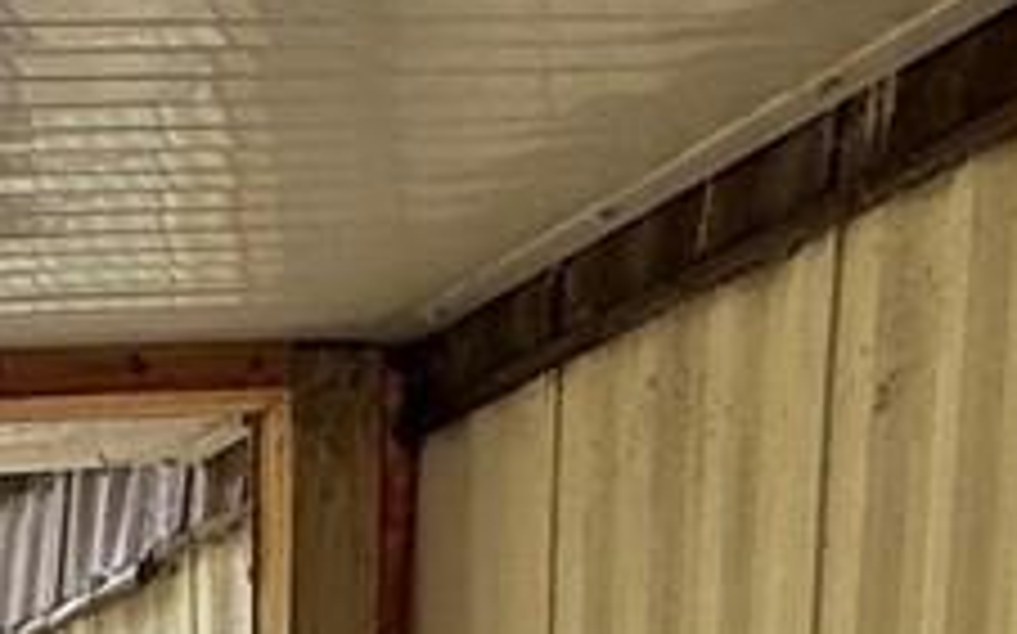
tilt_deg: -17.7
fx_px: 2909
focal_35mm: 105
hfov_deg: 19.3
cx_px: -4
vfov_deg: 9.1
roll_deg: +1.3
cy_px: 2095
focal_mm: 2.22
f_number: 2.2
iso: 64
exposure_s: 1/100
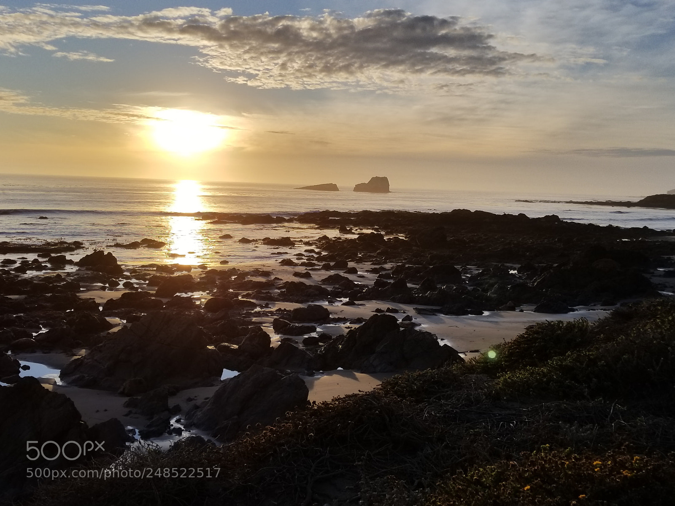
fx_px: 507
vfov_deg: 53.1
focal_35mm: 26
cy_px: 253
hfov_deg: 67.3
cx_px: 338
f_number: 1.7
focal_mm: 4.25
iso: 50
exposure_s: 1/5952
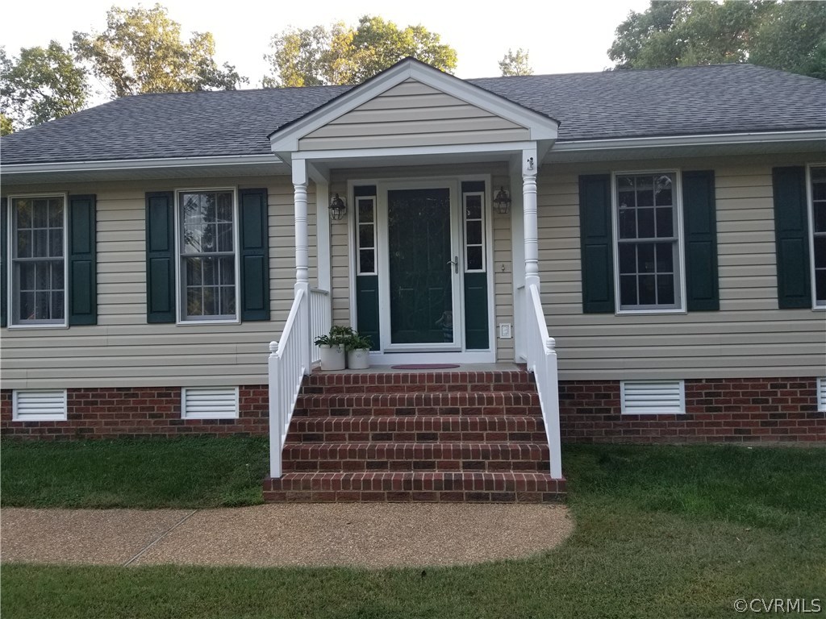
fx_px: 620
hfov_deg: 67.3
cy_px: 310
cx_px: 413
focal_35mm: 26
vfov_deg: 53.1
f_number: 1.7
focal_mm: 4.25
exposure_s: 1/206
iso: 50
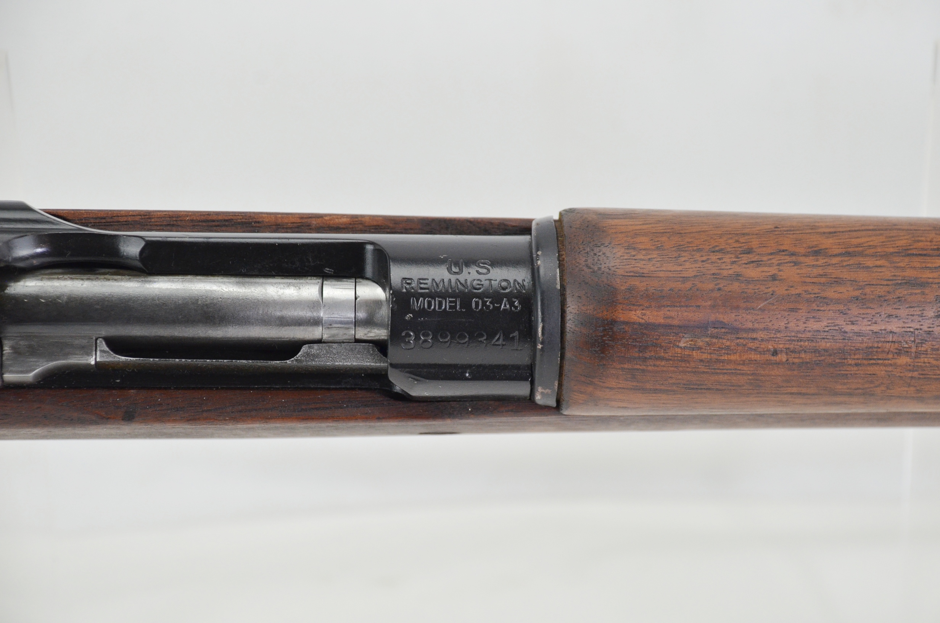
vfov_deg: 10.1
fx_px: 3518
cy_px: 312
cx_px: 470
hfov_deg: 15.2
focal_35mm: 135
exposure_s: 1/160
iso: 800
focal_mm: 90
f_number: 5.6
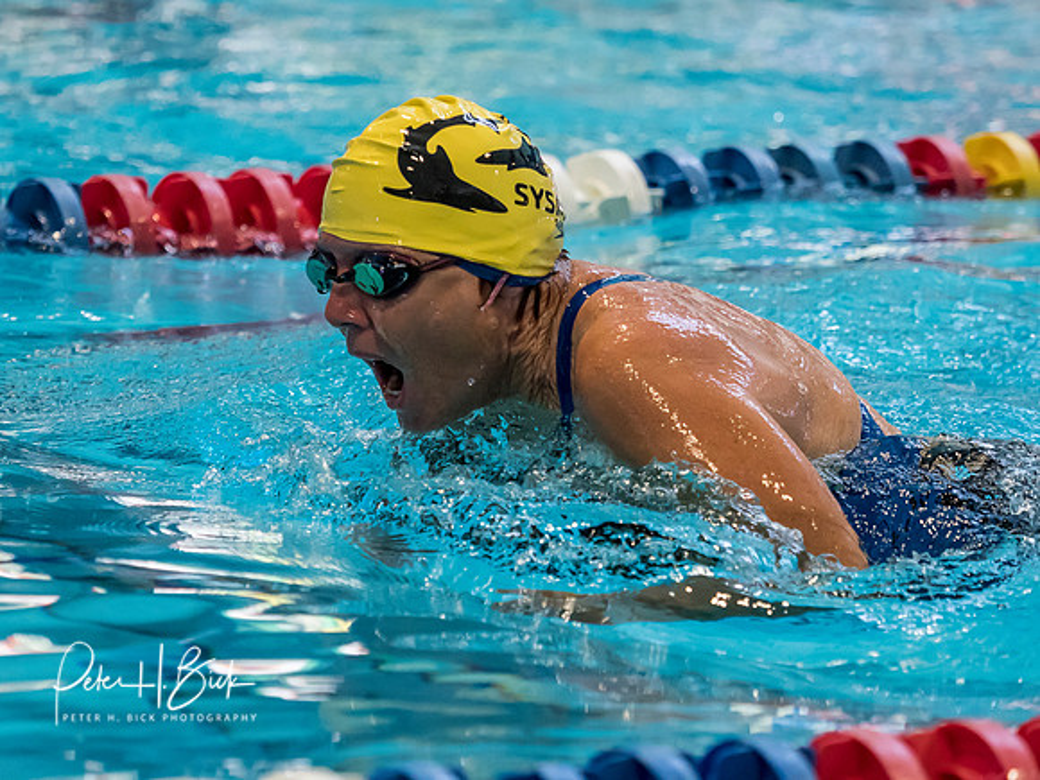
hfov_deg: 7.9
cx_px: 381
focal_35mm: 250
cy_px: 398
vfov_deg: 5.9
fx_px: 7515
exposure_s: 1/1000
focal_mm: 97
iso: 2000
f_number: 2.8
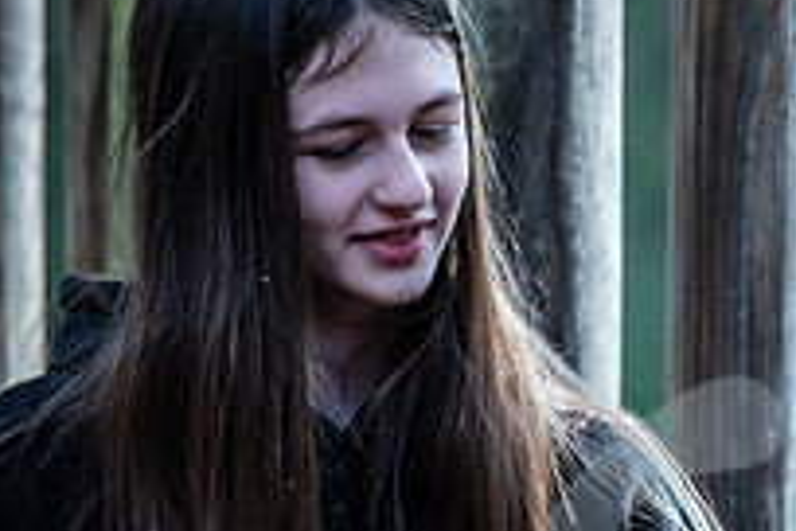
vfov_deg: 2.4
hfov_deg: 3.6
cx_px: 1120
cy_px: 724
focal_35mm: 576
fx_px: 12735
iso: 200
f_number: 2.8
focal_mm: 200
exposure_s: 1/320
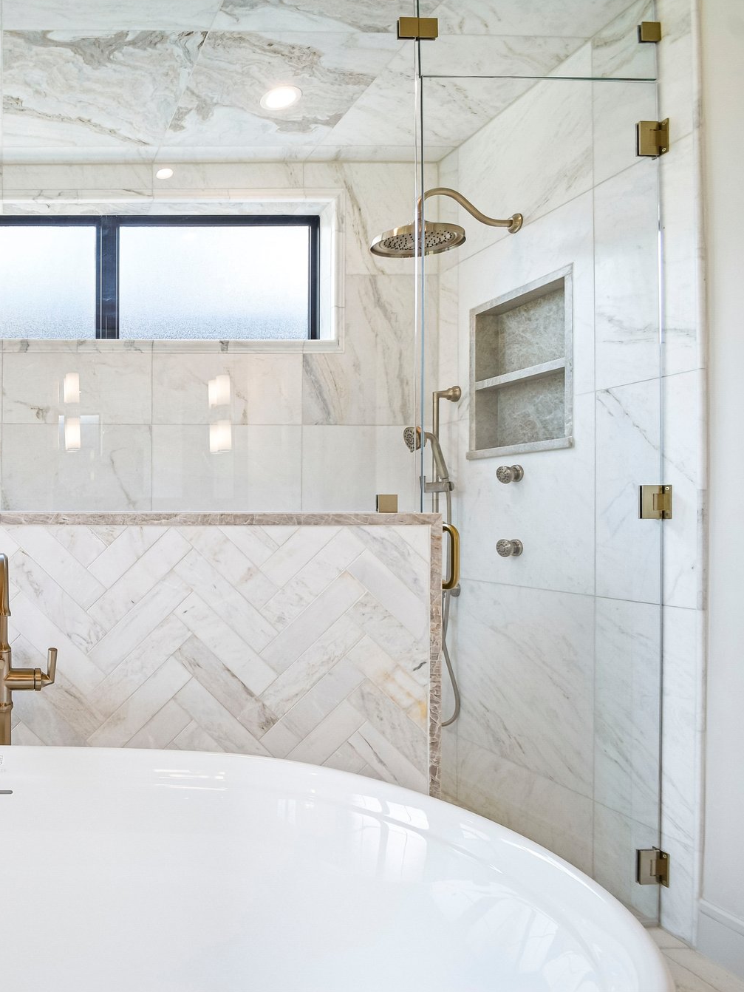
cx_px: 4
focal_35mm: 22
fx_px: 630
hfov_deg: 50.0
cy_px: 493
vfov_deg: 76.4
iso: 400
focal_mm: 10
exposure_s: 1/100
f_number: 8
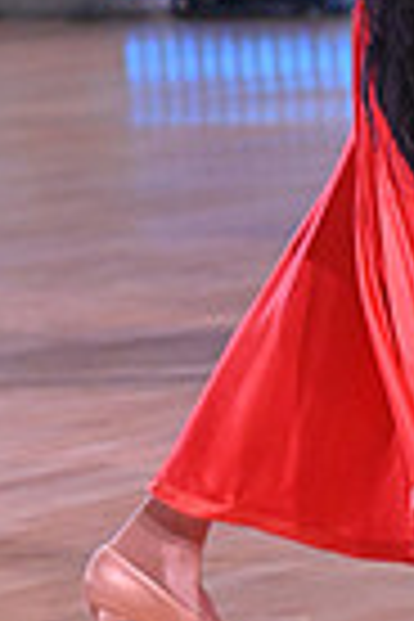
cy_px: -234
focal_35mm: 442
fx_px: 7624
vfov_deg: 4.6
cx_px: 34
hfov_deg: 3.1
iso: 4000
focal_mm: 105
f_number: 5.6
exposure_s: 1/400
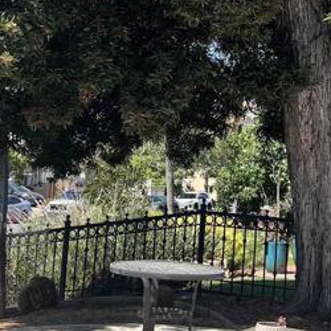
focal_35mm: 94
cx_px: 213
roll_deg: -4.7
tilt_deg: +4.3
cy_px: 78
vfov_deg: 18.4
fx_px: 1017
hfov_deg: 18.4
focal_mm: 5.7
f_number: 1.5
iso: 50
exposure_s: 1/2841
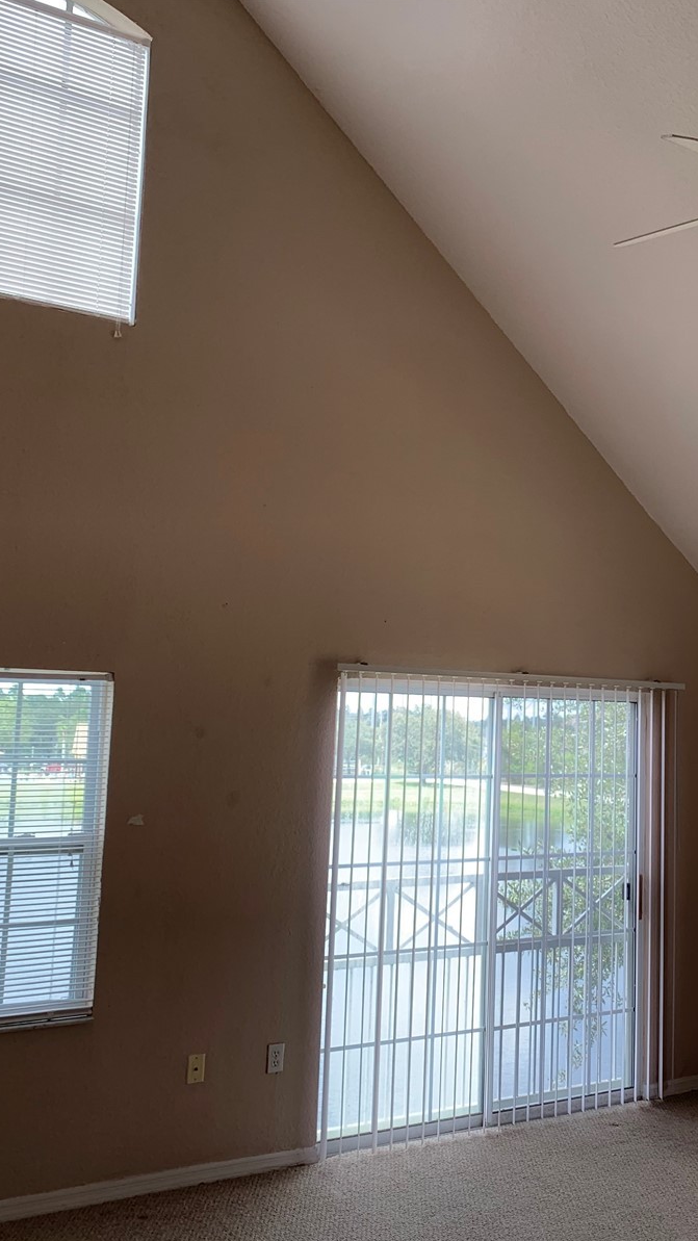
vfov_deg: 52.8
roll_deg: -0.9
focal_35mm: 38
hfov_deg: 30.3
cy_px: 621
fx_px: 1250
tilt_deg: +6.1
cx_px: 574
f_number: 1.8
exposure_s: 1/125
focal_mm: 4.25
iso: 25
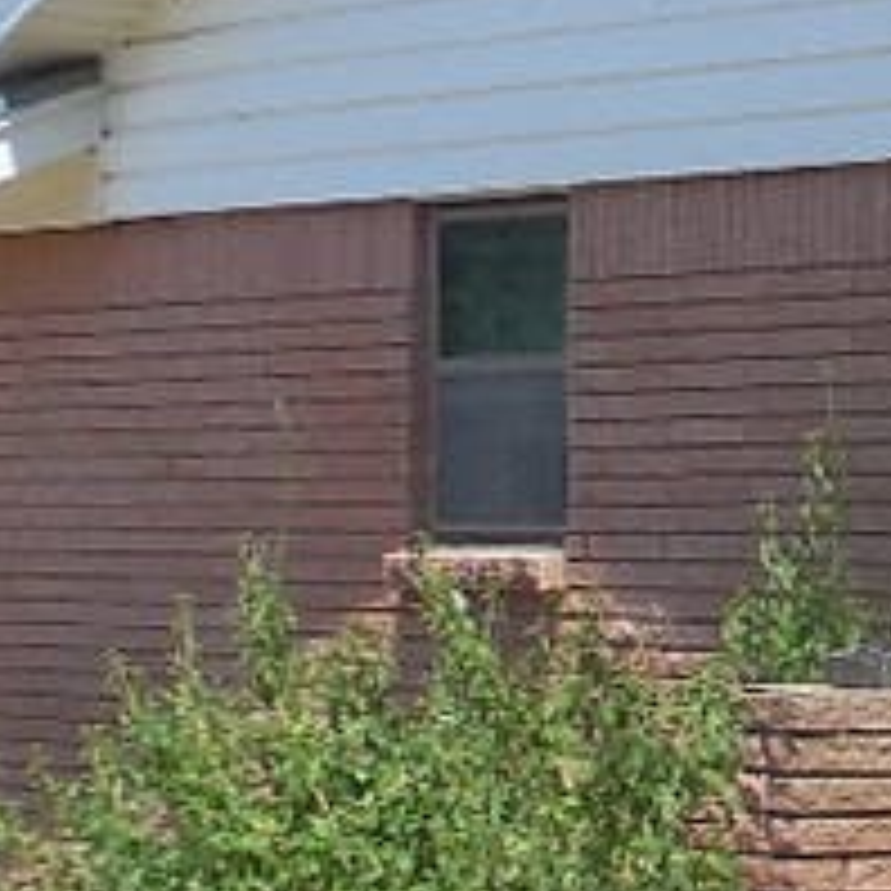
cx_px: 2578
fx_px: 6232
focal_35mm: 214
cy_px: 814
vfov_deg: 8.1
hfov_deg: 7.3
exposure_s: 1/1250
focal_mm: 5.3
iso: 125
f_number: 3.2
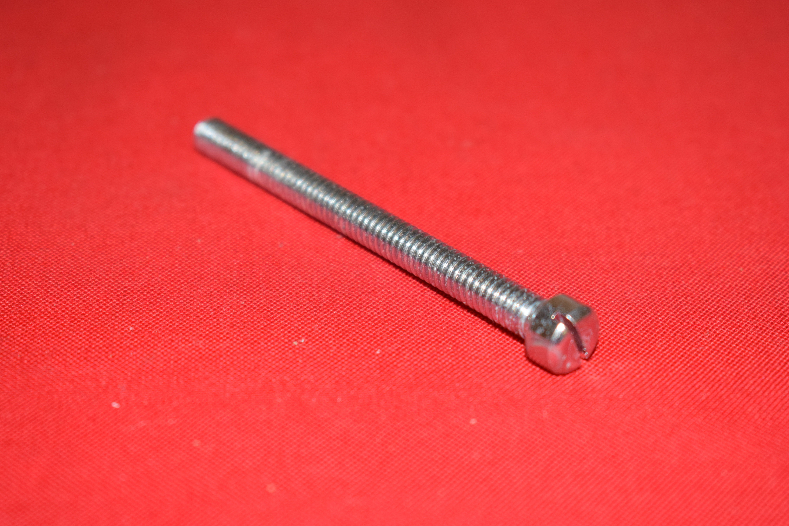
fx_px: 1808
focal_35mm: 82
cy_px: 263
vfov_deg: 16.6
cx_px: 394
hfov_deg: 24.6
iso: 1250
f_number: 5.6
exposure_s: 1/200
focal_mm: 55
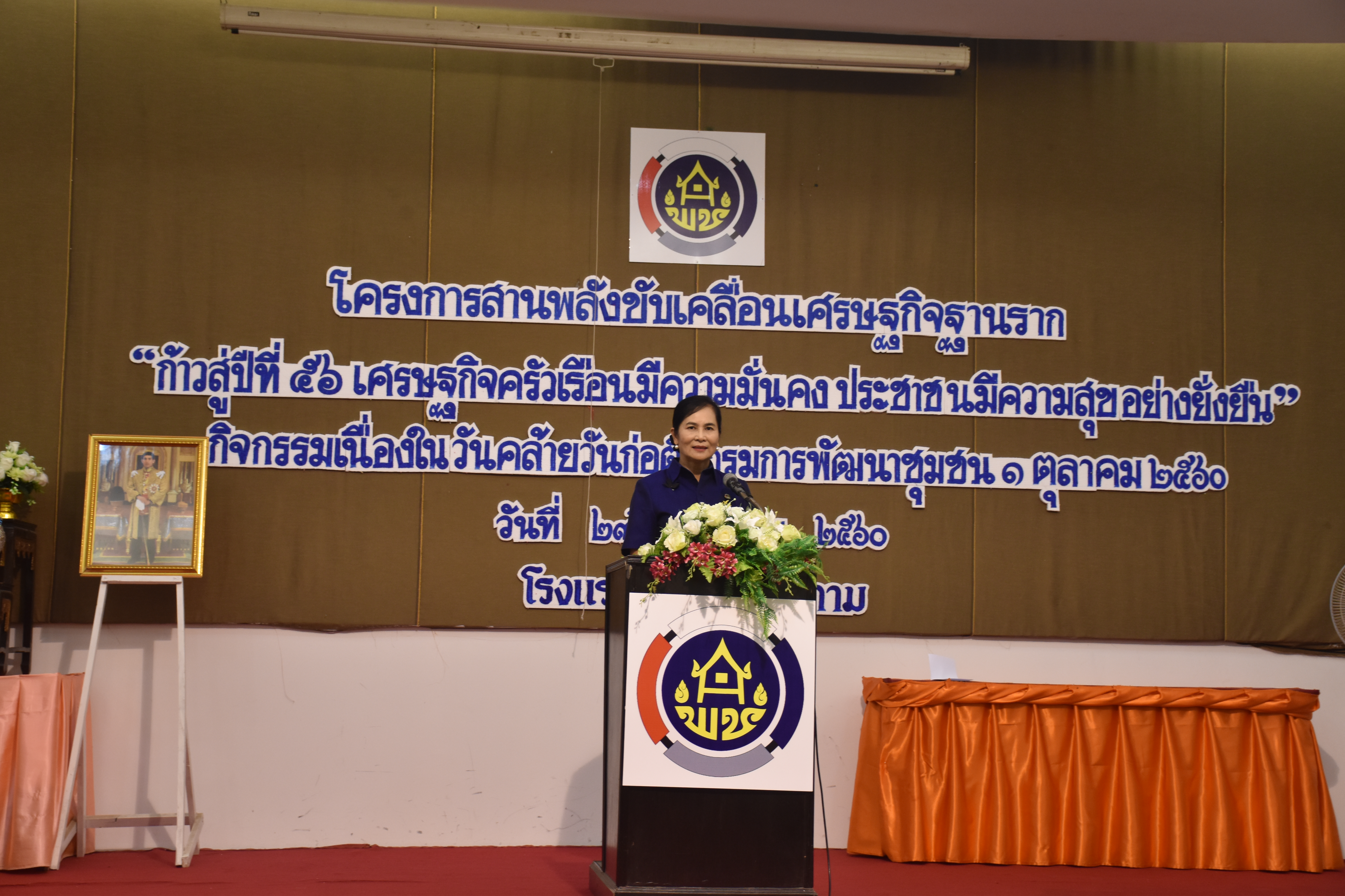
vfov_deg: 25.8
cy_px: 448
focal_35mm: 52
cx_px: 672
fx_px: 1961
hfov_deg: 37.9
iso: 640
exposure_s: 1/60
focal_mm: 35
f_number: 4.2
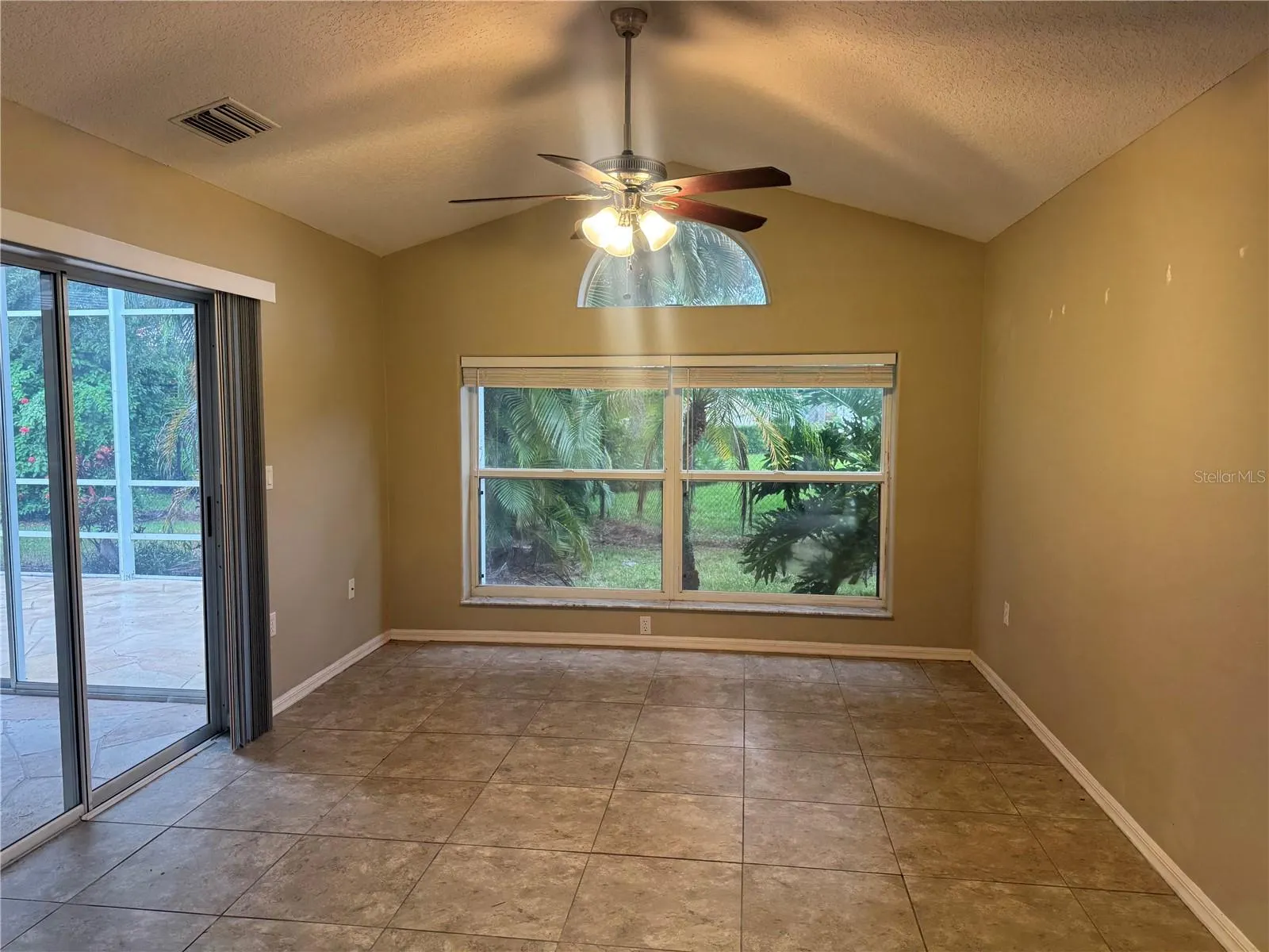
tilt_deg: -4.1
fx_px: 880
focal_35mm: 24
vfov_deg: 56.8
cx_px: 634
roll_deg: -0.2
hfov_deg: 71.6
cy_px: 476
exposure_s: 1/120
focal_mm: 6.76
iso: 200
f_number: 1.78
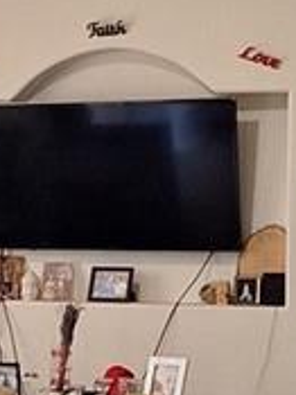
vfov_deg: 12.4
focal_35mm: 158
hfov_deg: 9.1
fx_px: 1804
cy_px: 327
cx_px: -176
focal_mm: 5.54
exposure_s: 1/40
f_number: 1.8
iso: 64
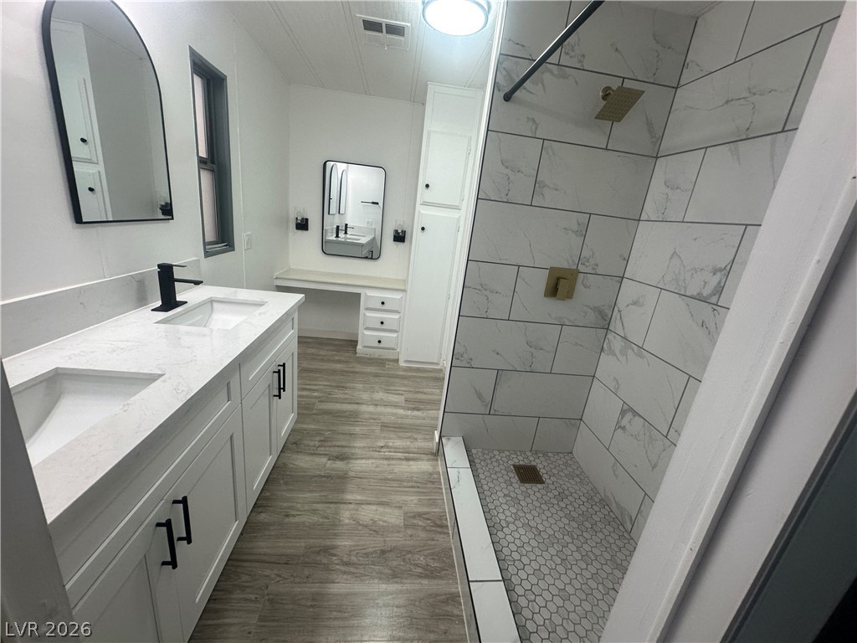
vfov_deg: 85.7
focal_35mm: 14
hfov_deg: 102.1
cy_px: 322
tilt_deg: -17.7
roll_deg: -7.4
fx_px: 347
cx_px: 428
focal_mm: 2.22
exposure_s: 1/120
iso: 125
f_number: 2.2
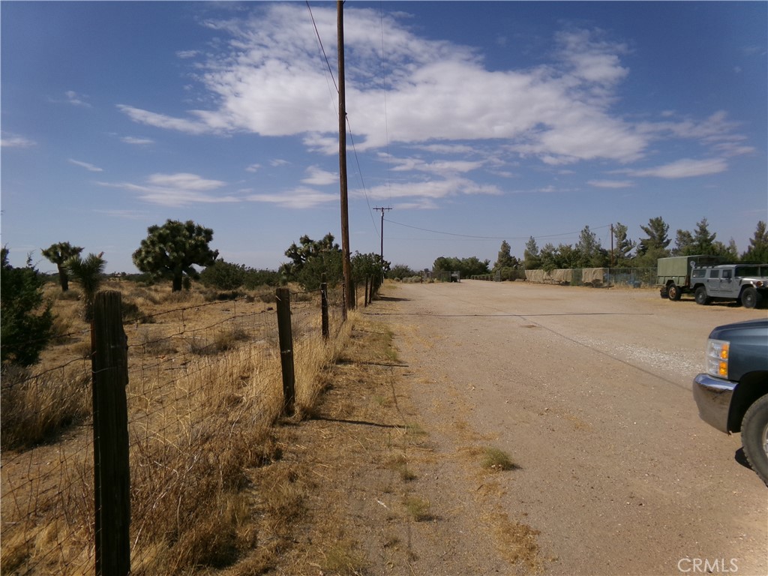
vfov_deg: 56.8
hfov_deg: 71.6
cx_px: 384
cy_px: 288
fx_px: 532
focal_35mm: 24
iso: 100
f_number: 11.07
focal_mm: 4.3
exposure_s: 1/240
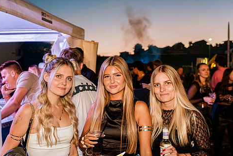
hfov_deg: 45.4
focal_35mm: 43
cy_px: 93
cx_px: 105
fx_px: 278
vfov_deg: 31.1
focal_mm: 35
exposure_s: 1/60
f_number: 4
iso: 1250
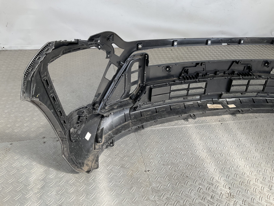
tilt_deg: -33.9
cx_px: 137
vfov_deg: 48.2
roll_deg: -9.3
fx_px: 230
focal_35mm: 29
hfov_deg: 61.7
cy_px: 103
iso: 16
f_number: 1.8
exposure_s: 1/247
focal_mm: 3
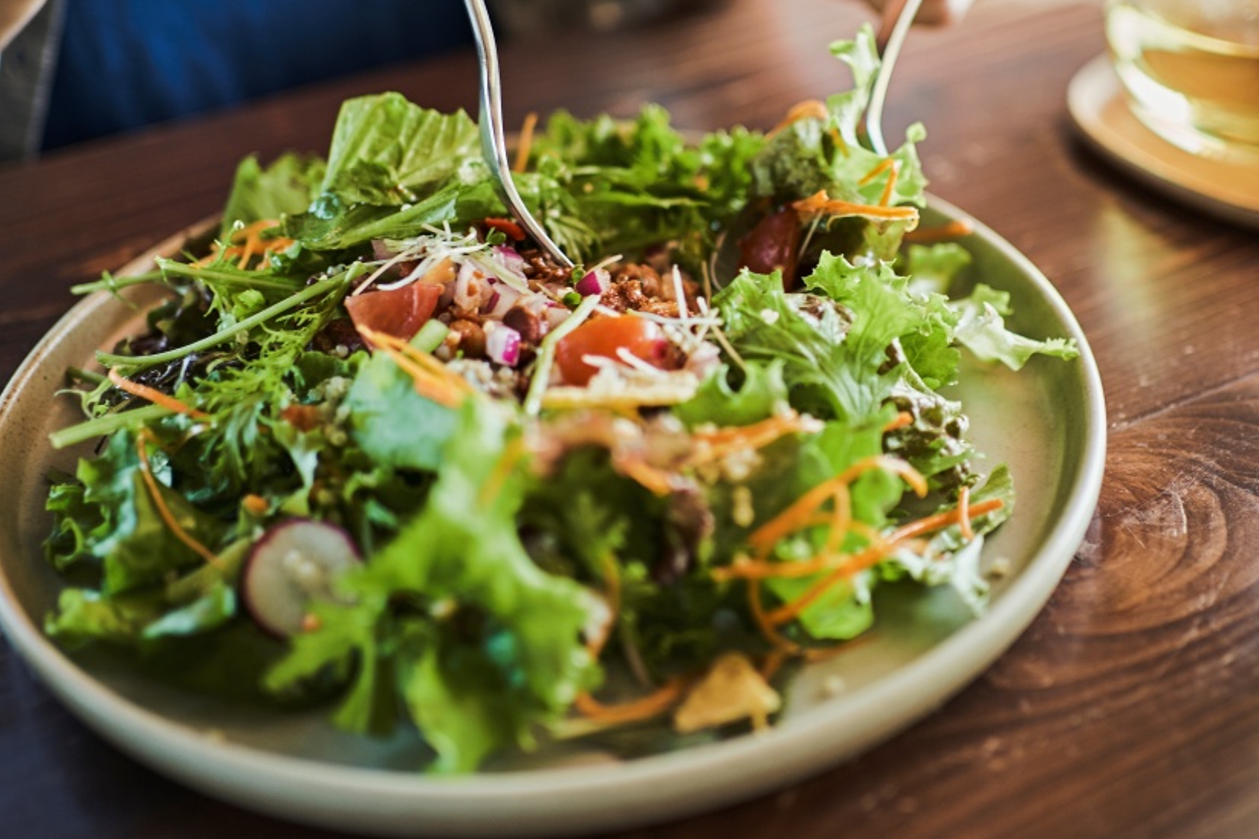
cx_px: 769
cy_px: 266
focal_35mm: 51
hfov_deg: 38.7
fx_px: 1783
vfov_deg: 26.3
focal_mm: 35
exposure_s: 1/250
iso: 200
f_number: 1.8
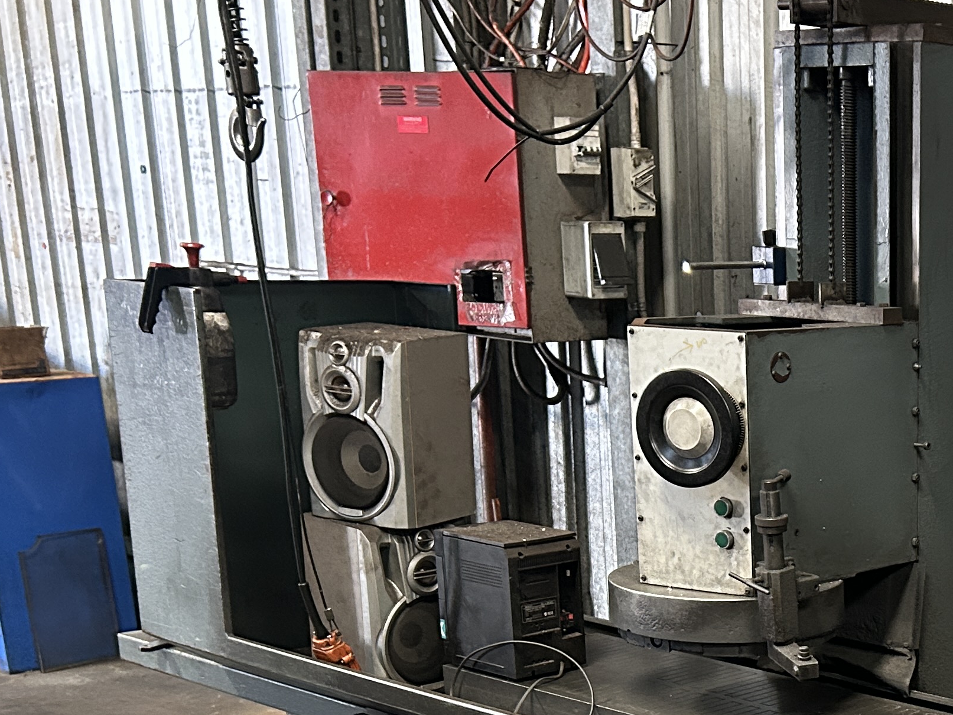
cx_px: 985
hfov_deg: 27.8
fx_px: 1790
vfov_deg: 21.4
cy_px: 791
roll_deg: -1.2
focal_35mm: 65
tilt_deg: -17.9
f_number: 1.5
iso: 500
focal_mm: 5.7
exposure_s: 1/60
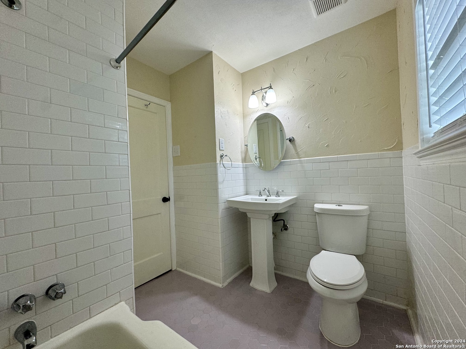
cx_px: 233
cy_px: 174
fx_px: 188
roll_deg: +2.3
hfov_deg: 102.1
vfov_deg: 85.7
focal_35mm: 14
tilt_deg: -0.3
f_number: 2.2
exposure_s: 1/120
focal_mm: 2.22
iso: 125
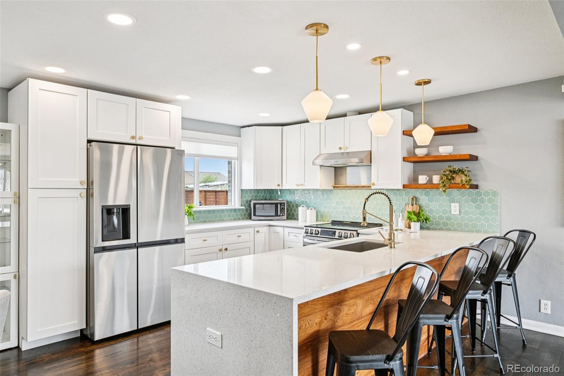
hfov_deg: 76.1
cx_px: 282
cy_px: 188
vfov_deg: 55.1
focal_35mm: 23
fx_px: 360
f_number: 11
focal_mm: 23
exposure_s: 1/25
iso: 400
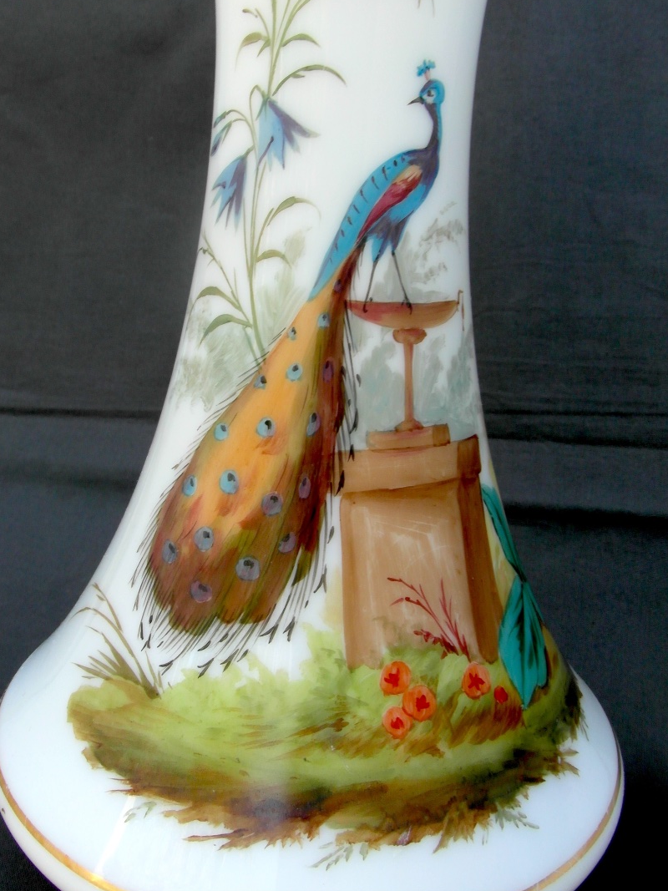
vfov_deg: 51.3
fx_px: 926
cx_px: 294
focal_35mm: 36
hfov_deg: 39.6
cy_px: 398
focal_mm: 5.3
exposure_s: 1/45
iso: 80
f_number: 5
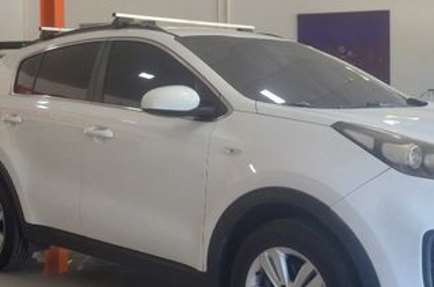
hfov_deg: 33.5
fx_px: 722
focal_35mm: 60
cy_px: 127
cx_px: 224
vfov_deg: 22.5
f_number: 4
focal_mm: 20
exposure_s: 1/60
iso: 400
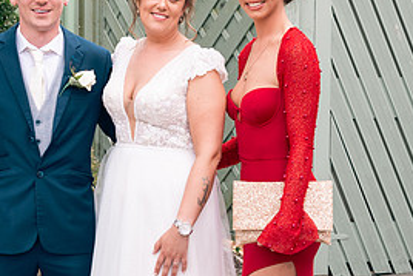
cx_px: 151
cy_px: 132
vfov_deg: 13.2
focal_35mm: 104
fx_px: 1194
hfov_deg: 19.6
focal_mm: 48
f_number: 6.3
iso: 160
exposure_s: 1/160
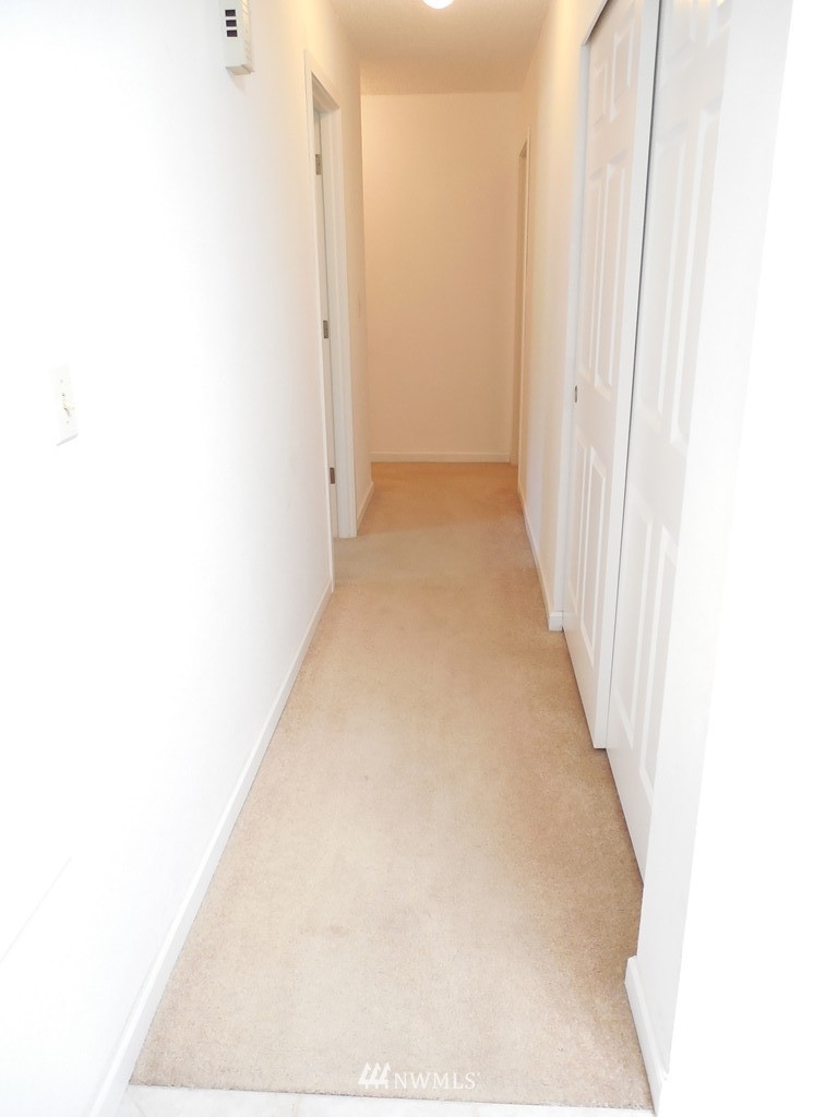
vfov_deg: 69.4
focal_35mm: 25
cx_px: 419
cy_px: 558
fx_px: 807
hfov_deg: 54.9
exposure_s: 1/30
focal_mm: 4.5
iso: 360
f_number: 3.3
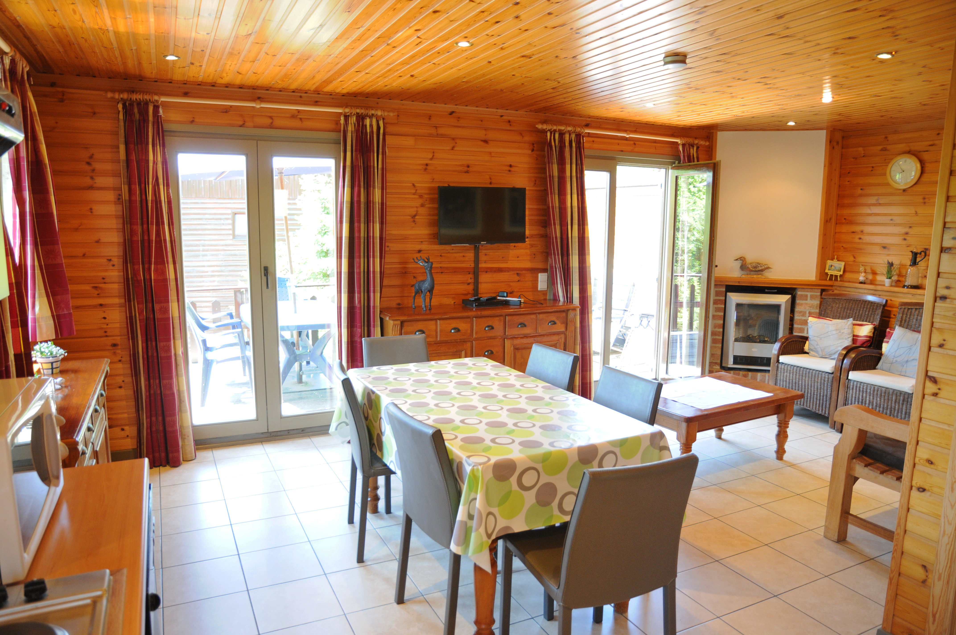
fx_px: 637
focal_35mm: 24
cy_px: 318
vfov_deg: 53.0
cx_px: 478
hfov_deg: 73.8
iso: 400
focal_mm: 16
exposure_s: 1/25
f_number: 3.5
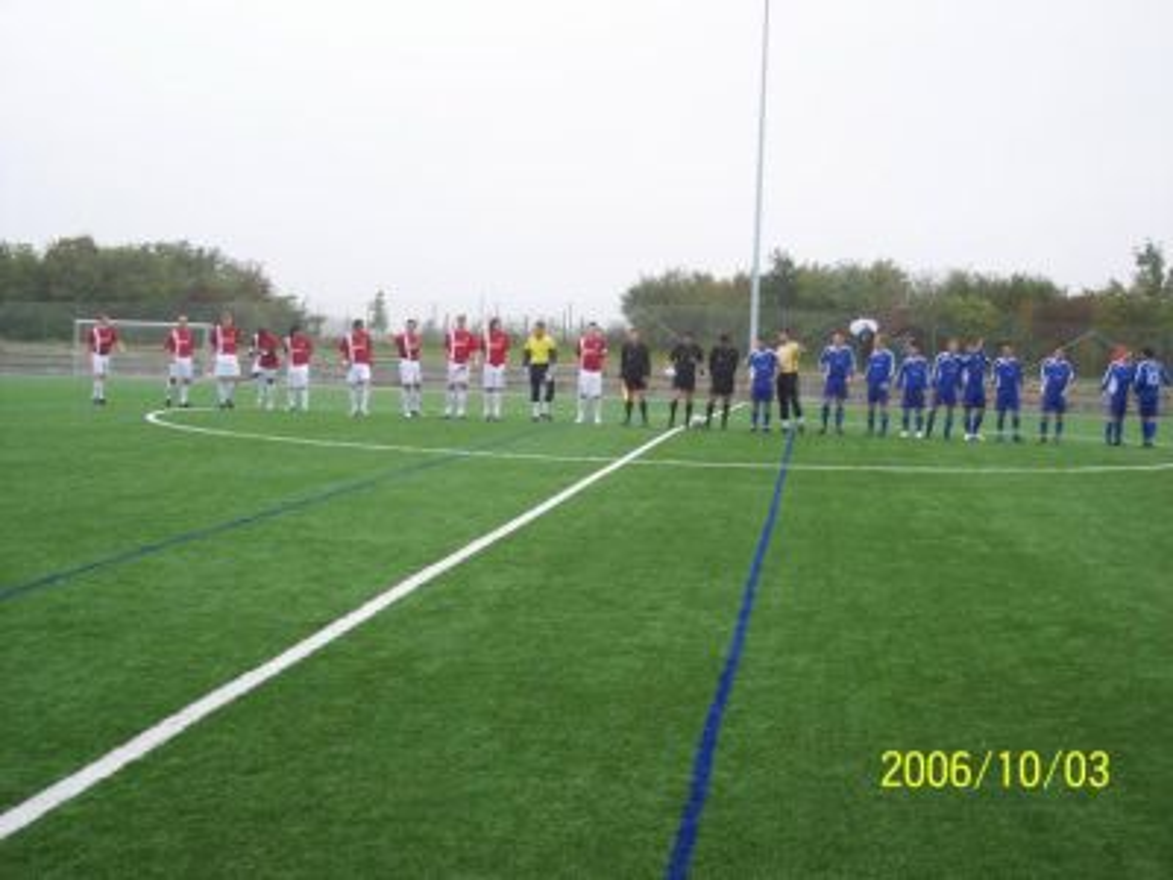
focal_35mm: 52
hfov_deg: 36.8
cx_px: 586
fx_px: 1762
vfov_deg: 28.0
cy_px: 440
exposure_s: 1/90
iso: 100
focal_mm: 10.7
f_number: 4
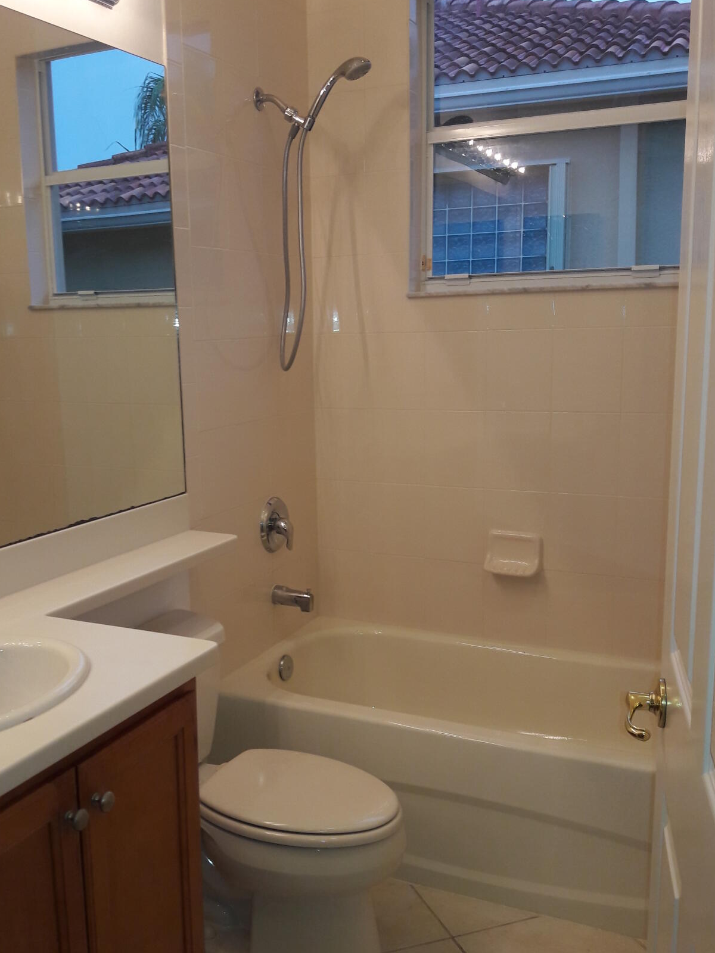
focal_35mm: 35
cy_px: 491
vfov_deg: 52.6
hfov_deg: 40.6
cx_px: 295
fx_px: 964
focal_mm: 3.7
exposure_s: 1/60
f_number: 1.9
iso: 64
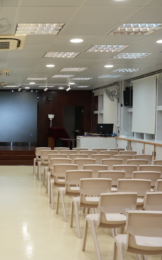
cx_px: -9
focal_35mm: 49
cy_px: 128
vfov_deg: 41.1
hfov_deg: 24.8
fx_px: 346
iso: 320
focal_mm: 31
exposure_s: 1/40
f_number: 5.6
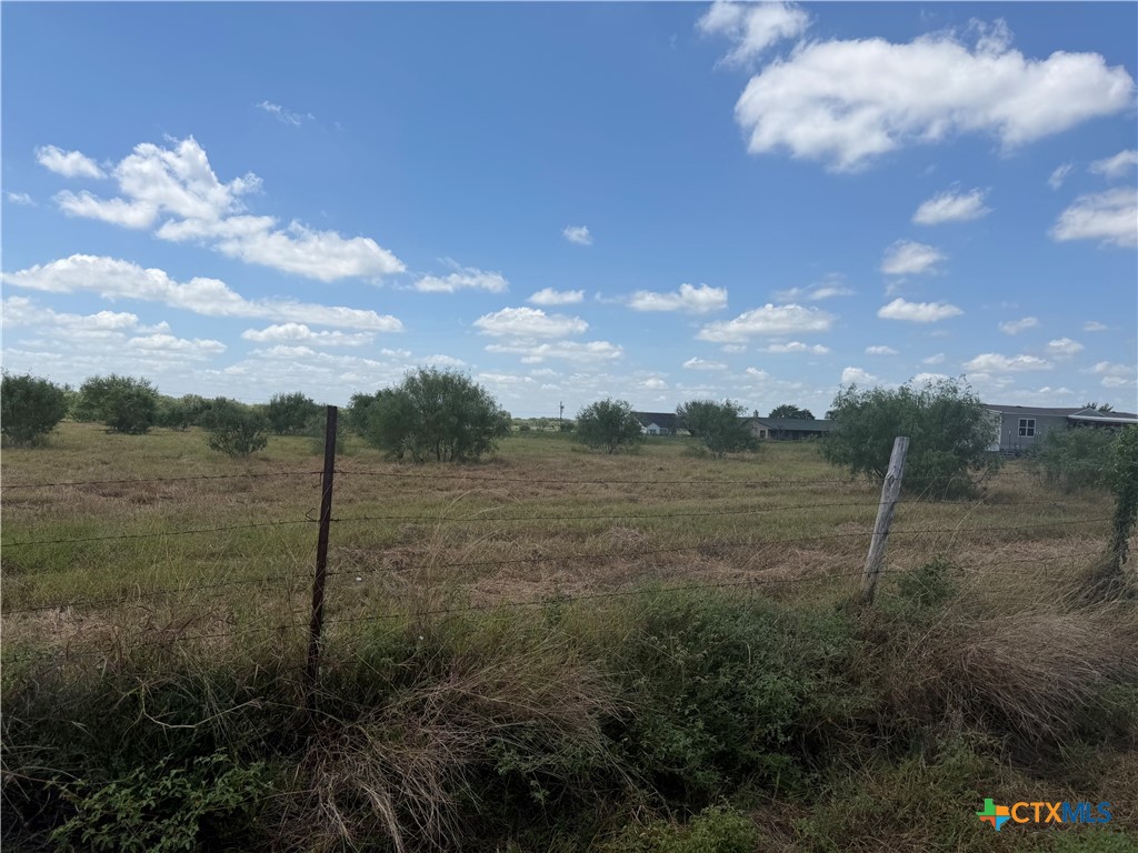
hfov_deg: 71.6
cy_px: 426
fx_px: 789
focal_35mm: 24
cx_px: 569
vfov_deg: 56.8
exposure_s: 1/7353
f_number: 1.78
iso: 80
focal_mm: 6.76
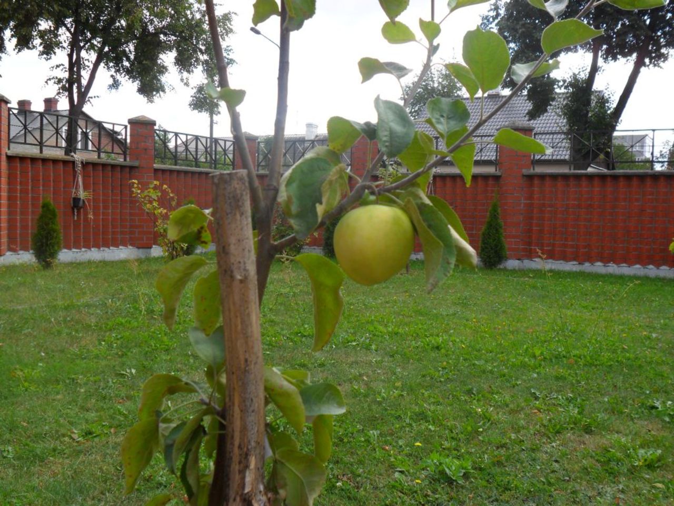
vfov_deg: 38.7
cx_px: 337
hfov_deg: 50.1
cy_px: 253
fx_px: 720
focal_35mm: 37
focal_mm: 6.6
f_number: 4
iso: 100
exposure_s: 1/250
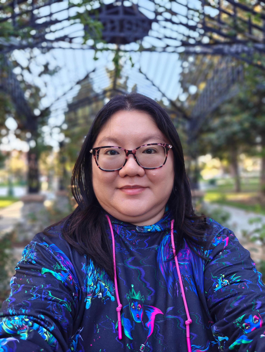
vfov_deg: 71.5
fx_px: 245
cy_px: 176
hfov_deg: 56.9
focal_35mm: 24
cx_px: 132
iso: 64
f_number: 2.8
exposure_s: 1/107
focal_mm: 6.06
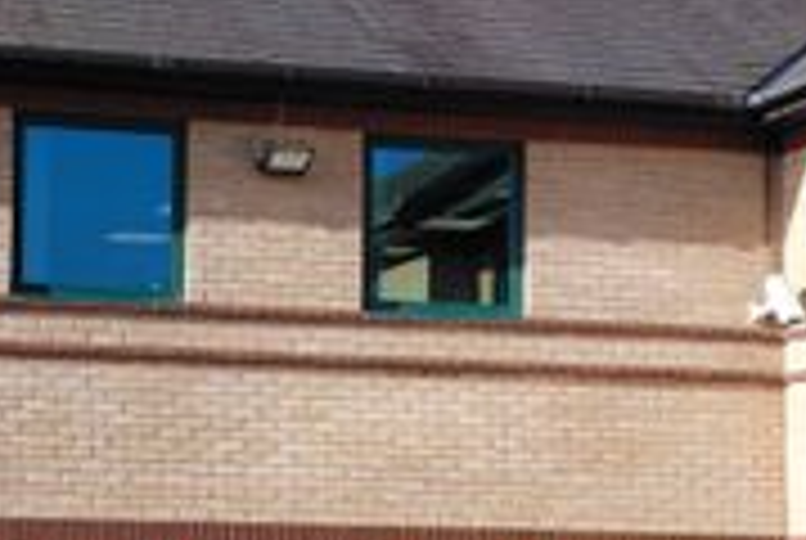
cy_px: 346
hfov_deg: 33.5
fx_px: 1301
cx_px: 171
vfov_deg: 23.4
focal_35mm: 58
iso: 32
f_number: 1.8
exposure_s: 1/1102
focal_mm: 4.69
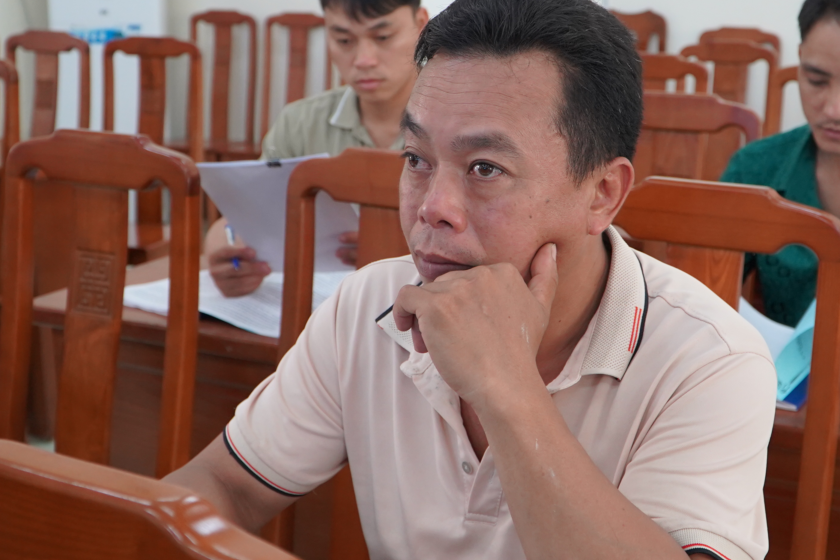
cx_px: 495
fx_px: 1213
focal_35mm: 52
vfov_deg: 26.0
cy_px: 249
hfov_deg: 38.1
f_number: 4
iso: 1600
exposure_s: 1/160
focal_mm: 25
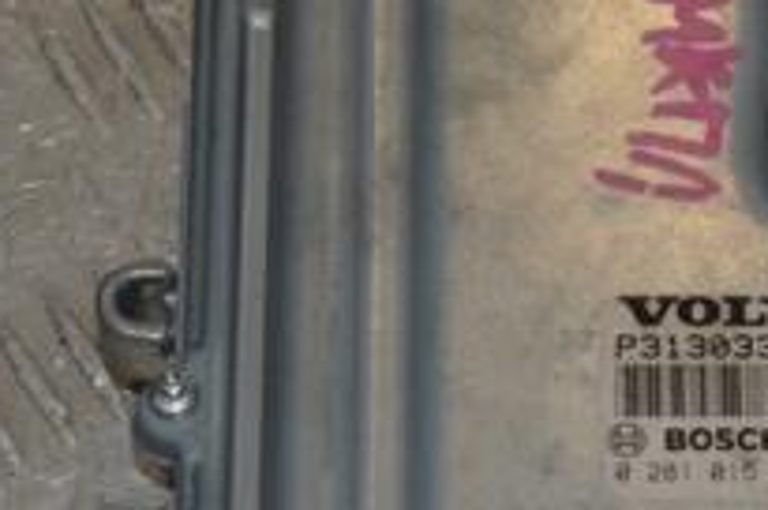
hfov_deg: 9.3
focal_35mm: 220
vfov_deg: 6.2
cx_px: 779
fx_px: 4686
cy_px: 570
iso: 800
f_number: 11
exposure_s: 1/200
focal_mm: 50
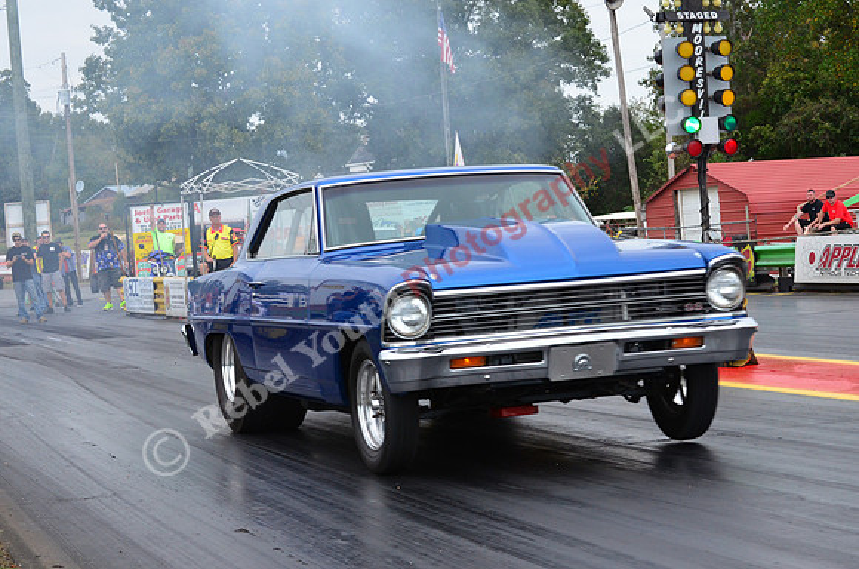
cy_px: 284
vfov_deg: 16.5
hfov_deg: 24.7
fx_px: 1964
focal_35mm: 82
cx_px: 430
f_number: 11
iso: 1000
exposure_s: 1/500
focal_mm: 55
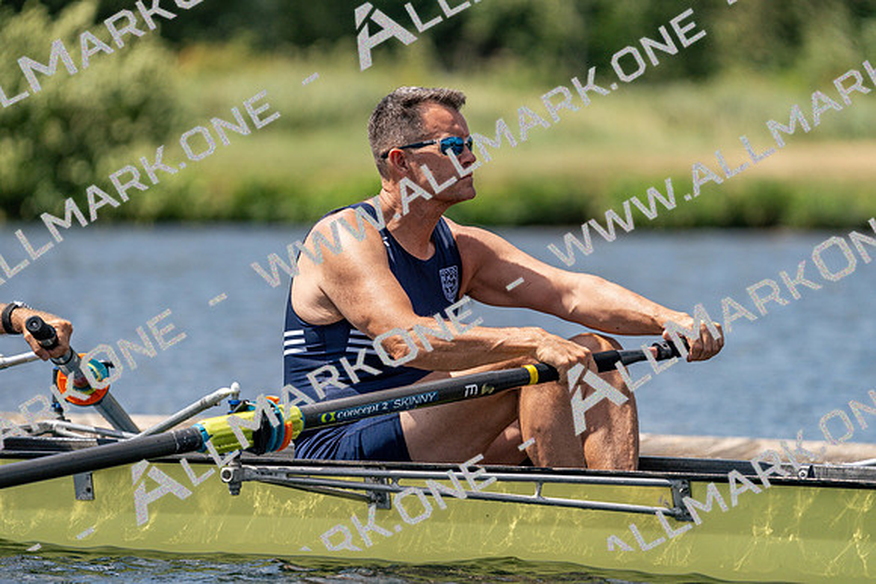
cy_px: 292
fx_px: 10538
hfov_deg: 4.8
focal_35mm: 433
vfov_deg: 3.2
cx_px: 438
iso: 320
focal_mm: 433
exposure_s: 1/2000
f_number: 6.3
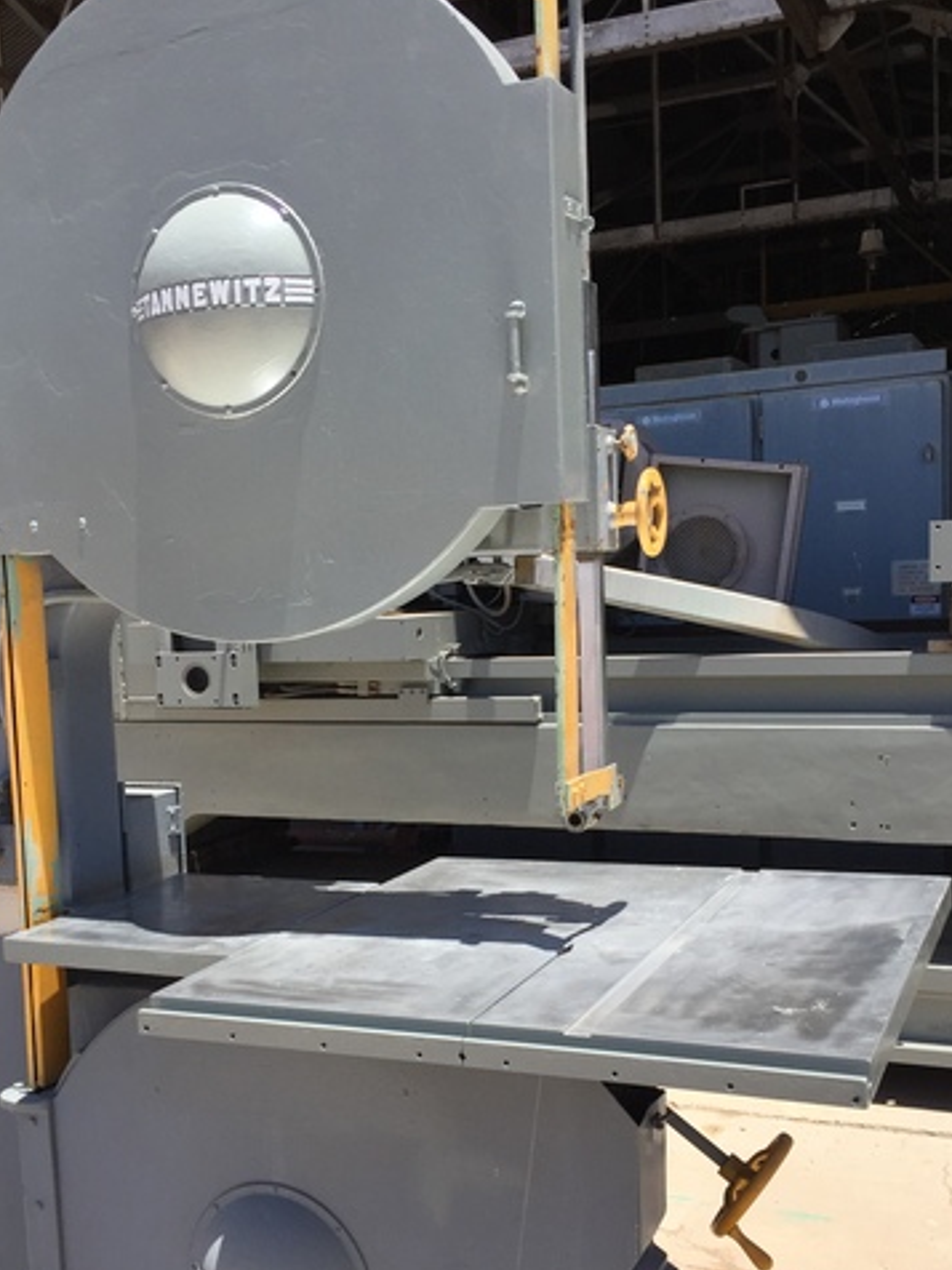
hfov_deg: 36.8
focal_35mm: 39
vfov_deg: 47.7
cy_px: 734
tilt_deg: -6.3
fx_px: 1430
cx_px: 421
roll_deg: +2.9
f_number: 2.2
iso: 32
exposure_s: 1/2083
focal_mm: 4.15
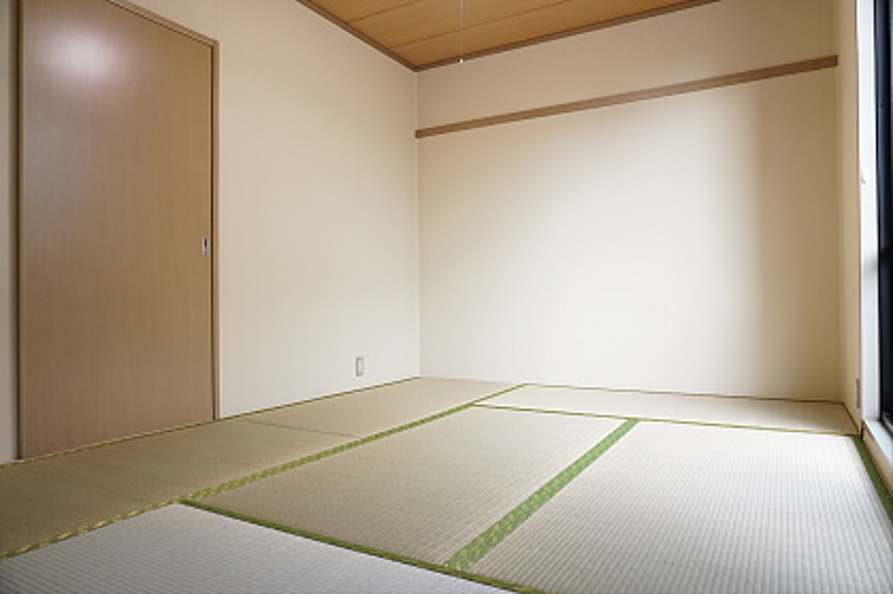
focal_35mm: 24
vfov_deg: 53.1
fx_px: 595
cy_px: 297
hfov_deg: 73.8
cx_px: 446
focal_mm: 16
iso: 1250
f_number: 4
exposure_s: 1/160
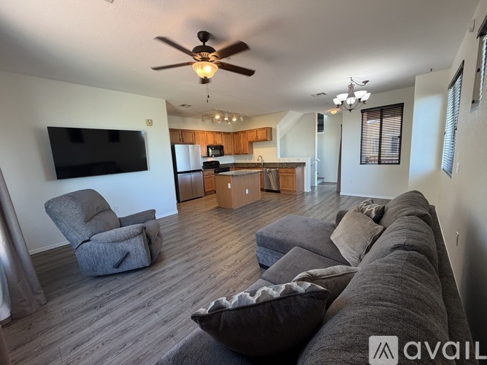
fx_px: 197
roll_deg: +2.5
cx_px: 244
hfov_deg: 102.1
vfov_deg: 85.7
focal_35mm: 14
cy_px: 182
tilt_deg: -8.4
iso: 200
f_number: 2.2
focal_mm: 2.22
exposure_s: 1/120
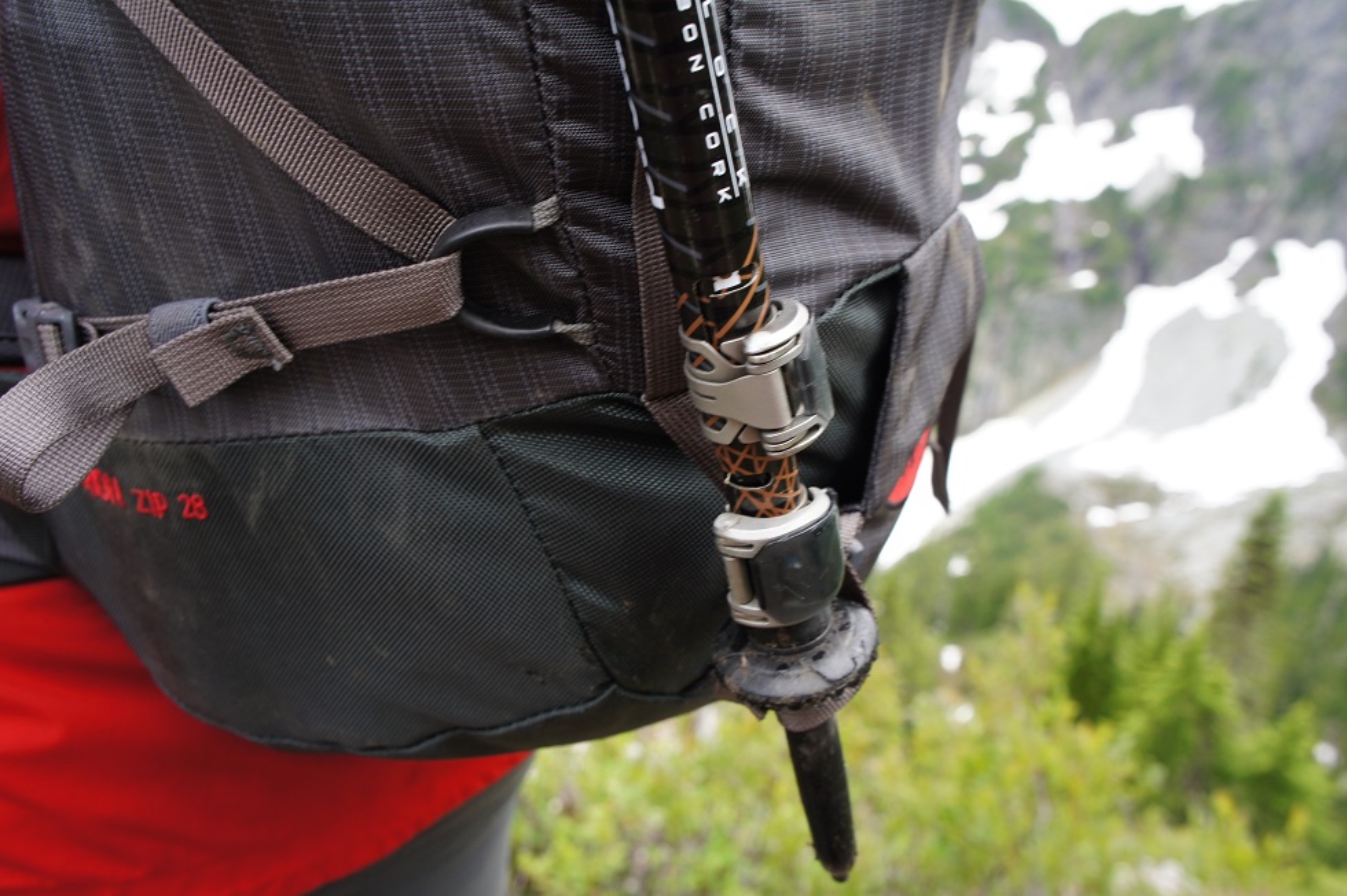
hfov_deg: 57.3
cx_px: 674
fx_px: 1234
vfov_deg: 39.9
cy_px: 448
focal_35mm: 33
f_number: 6.3
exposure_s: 1/50
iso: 200
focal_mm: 22
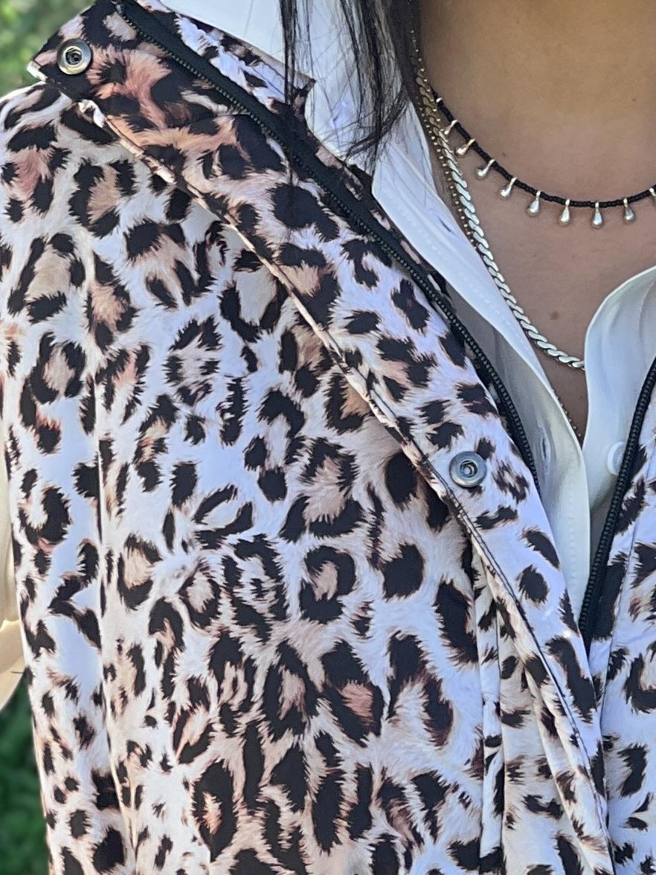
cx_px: 476
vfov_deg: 7.5
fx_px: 6671
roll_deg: +0.3
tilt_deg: -2.4
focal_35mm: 264
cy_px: 403
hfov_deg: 5.6
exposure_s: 1/133
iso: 32
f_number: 2.8
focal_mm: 9
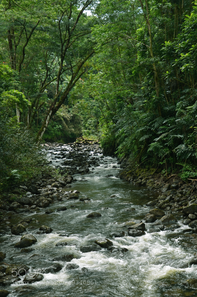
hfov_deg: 35.3
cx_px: 98
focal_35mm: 38
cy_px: 148
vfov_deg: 51.4
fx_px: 309
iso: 100
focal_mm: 25
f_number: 4
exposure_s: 1/250
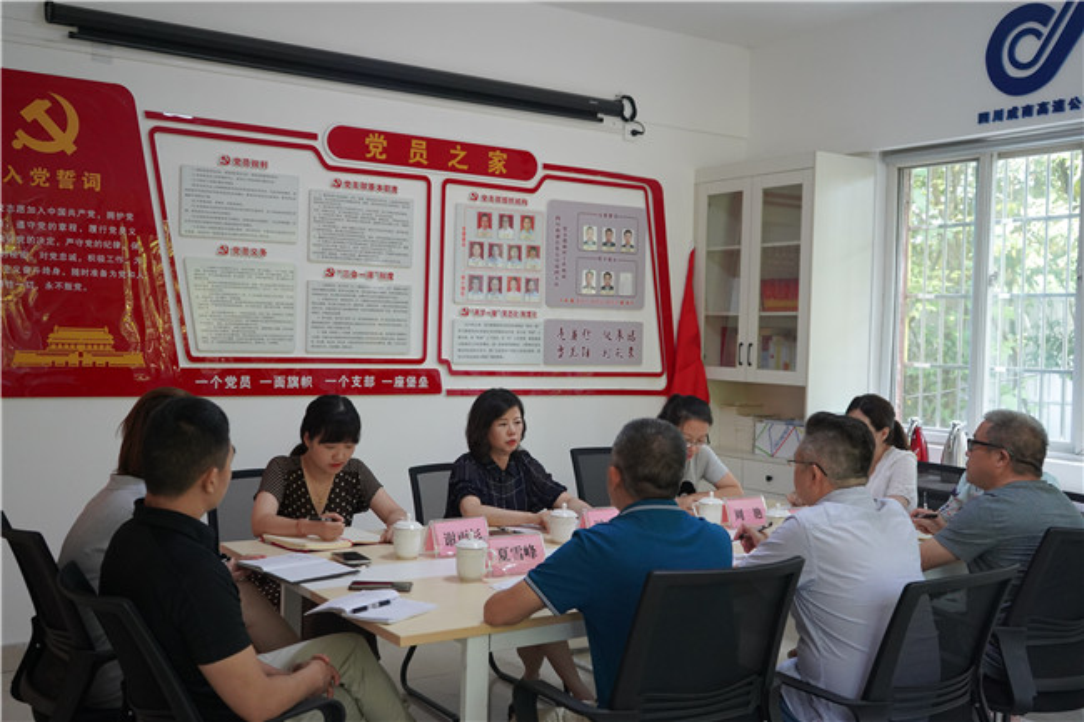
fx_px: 1084
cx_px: 542
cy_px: 361
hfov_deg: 53.1
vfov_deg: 36.9
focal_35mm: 36
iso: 3200
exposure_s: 1/160
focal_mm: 36
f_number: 4
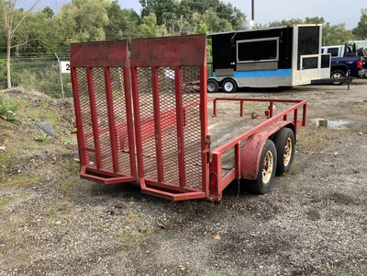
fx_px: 329
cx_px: 184
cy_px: 138
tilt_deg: -14.9
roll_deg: +3.3
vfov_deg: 45.4
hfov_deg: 58.4
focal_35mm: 31
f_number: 2.4
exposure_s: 1/120
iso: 32
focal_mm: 3.3
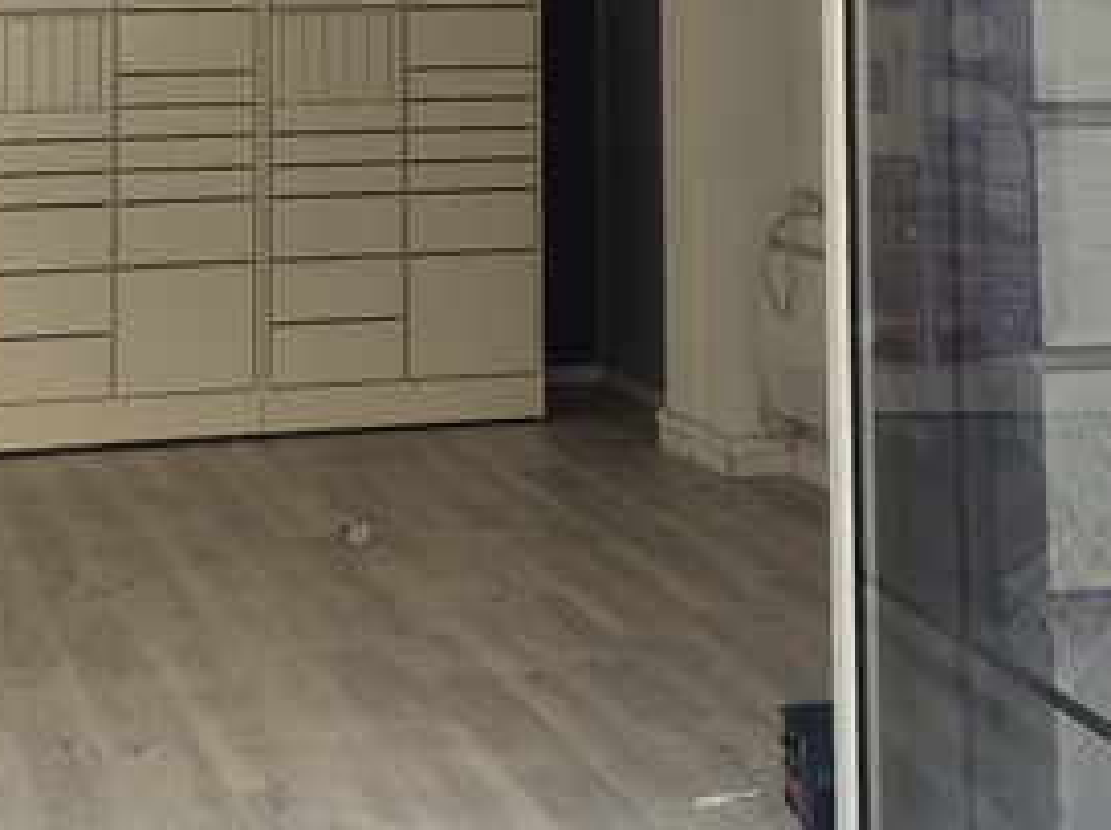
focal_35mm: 81
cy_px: -179
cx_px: 590
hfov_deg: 24.1
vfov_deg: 17.3
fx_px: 2596
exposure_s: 1/183
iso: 25
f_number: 1.8
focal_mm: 5.4
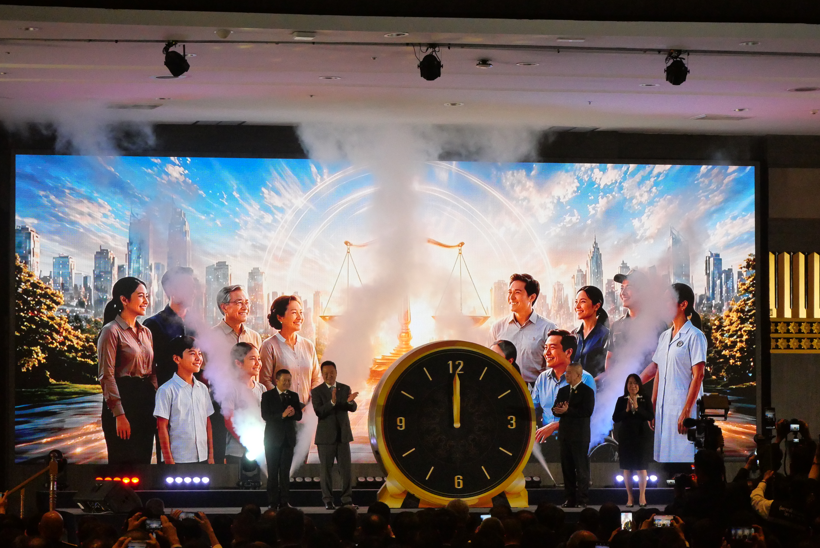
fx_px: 3100
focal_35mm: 136
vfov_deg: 10.1
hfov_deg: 15.1
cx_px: 411
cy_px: 293
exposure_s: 1/320
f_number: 7.1
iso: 4000
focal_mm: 60
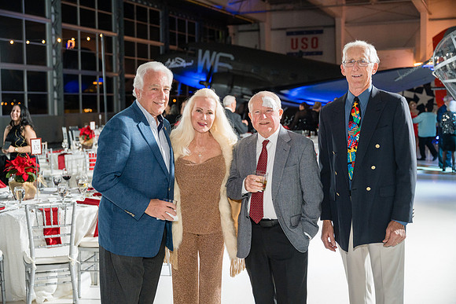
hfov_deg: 42.3
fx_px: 589
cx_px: 228
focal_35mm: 46
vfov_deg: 29.0
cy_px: 152
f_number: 2.8
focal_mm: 46.5
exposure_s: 1/250
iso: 3200
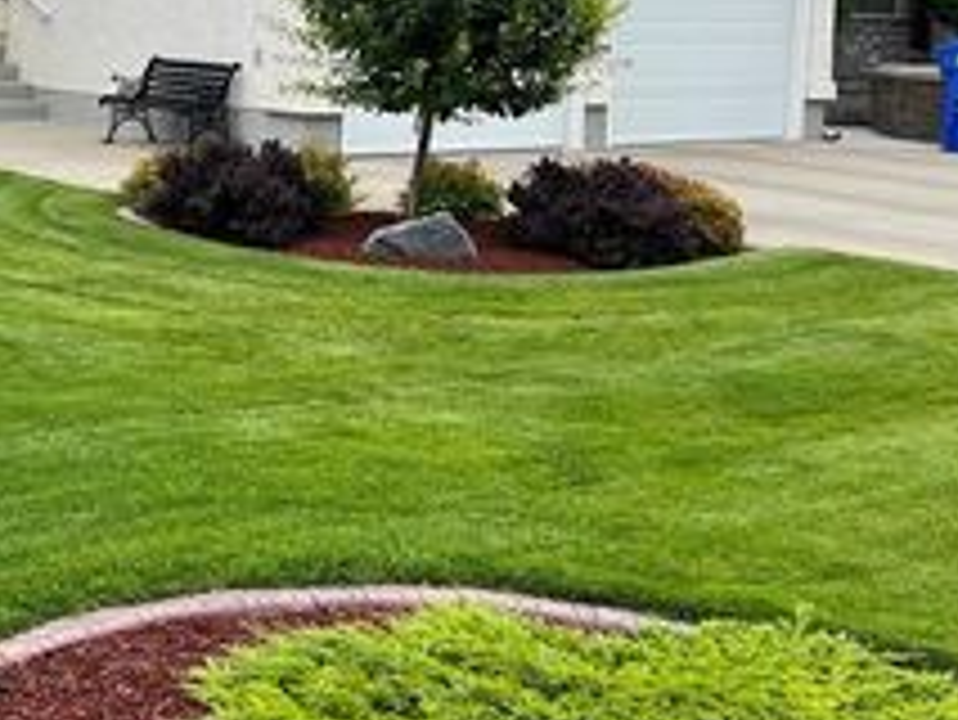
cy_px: 178
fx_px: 1689
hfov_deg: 30.8
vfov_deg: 23.8
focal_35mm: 61
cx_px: 180
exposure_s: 1/1575
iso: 50
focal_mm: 5.7
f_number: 1.5
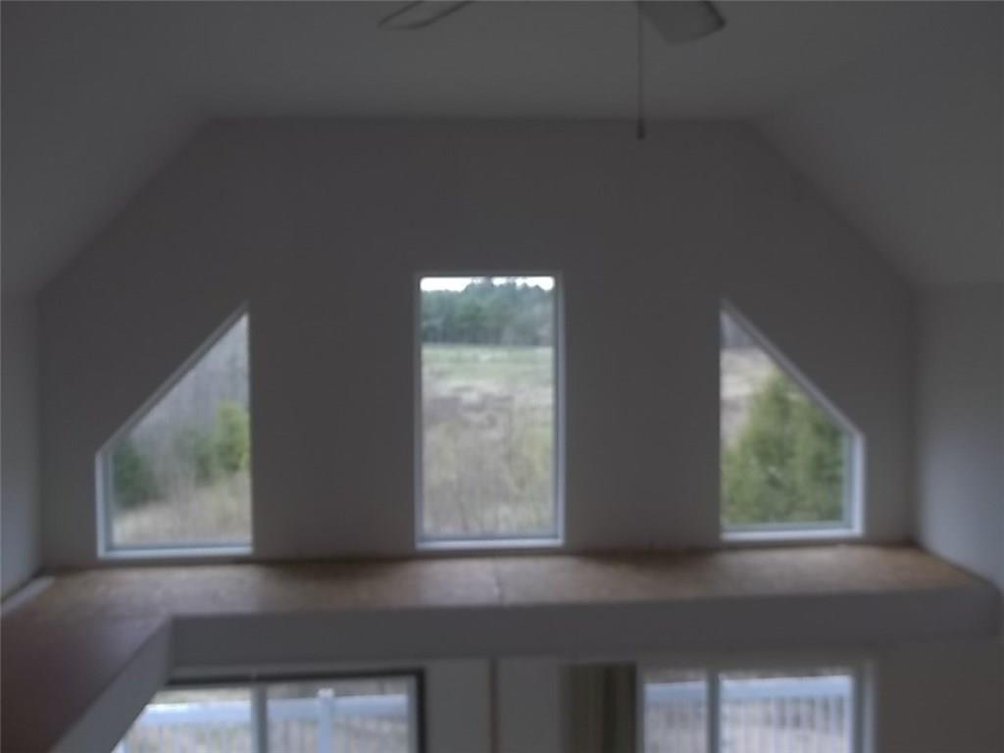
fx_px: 957
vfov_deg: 42.9
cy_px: 376
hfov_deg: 55.4
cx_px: 502
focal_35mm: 33
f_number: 3.3
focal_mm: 5.9
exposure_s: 1/200
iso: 80
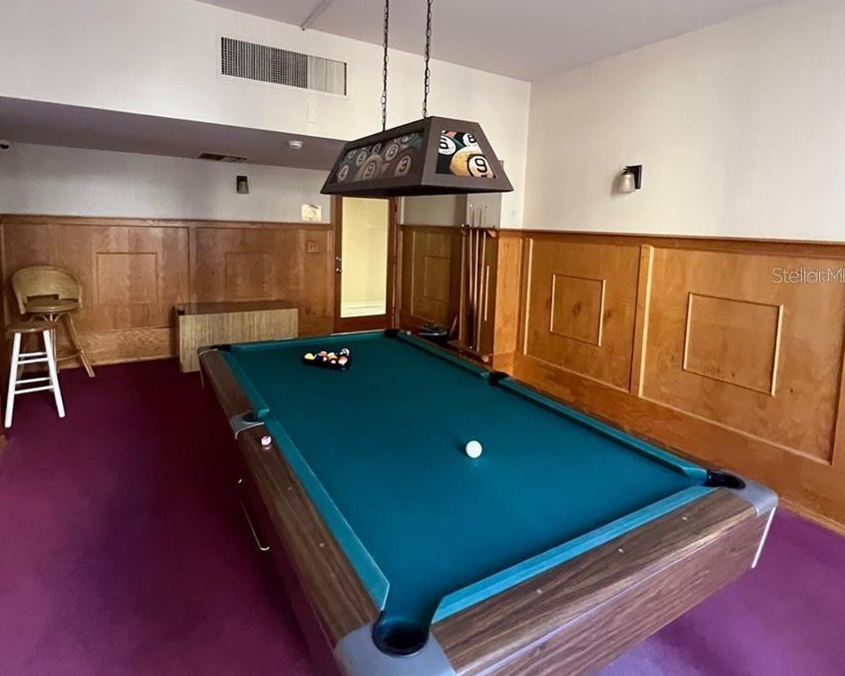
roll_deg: -1.5
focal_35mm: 18
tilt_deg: -2.4
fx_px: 450
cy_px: 275
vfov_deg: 73.1
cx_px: 417
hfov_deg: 86.4
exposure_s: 1/60
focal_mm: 1.57
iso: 640
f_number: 1.8
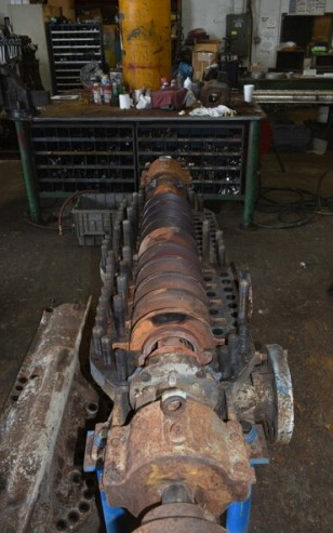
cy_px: 269
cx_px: 174
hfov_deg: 40.6
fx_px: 450
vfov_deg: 61.2
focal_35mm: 31
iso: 220
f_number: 5.6
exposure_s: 1/30
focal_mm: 20
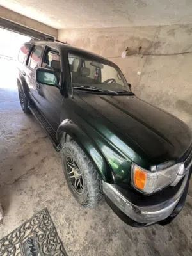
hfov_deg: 89.9
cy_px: 128
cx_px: 96
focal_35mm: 13
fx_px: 96
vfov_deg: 106.2
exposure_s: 1/89
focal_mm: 1.57
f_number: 1.8
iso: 250
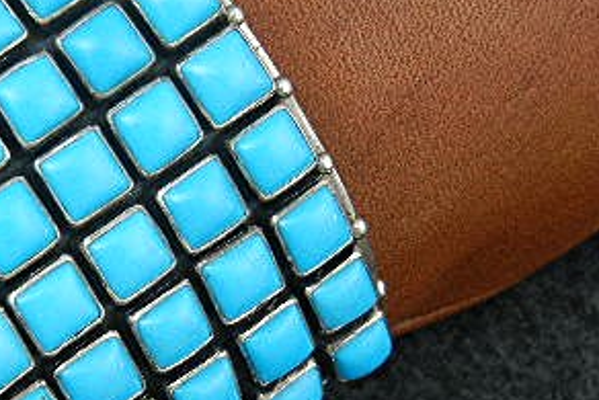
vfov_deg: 8.9
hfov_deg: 13.1
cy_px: 248
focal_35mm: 155
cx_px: 76
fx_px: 2580
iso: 200
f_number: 4.1
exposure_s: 1/7.5
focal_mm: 12.2
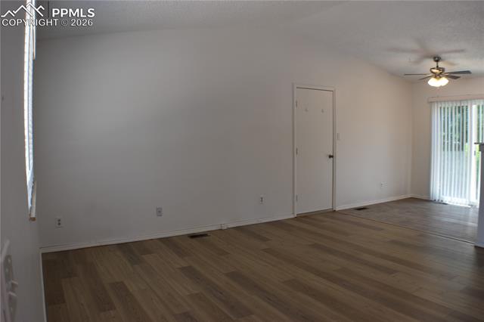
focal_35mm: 36
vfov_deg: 36.8
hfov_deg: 53.2
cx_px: 242
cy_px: 161
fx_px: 484
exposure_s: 1/100
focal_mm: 24
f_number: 5
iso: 400
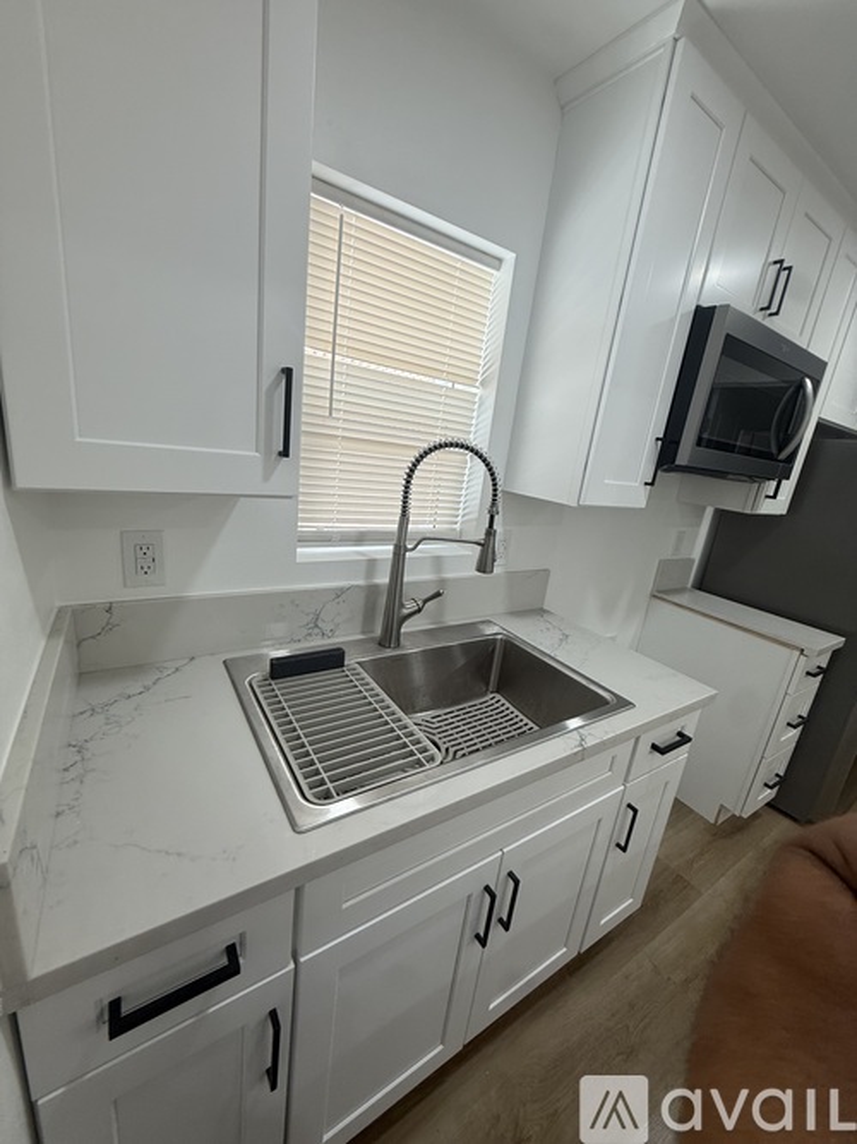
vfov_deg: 102.1
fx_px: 462
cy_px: 572
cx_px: 428
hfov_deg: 85.7
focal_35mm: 14
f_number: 2.2
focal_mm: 2.22
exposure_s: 1/120
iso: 80
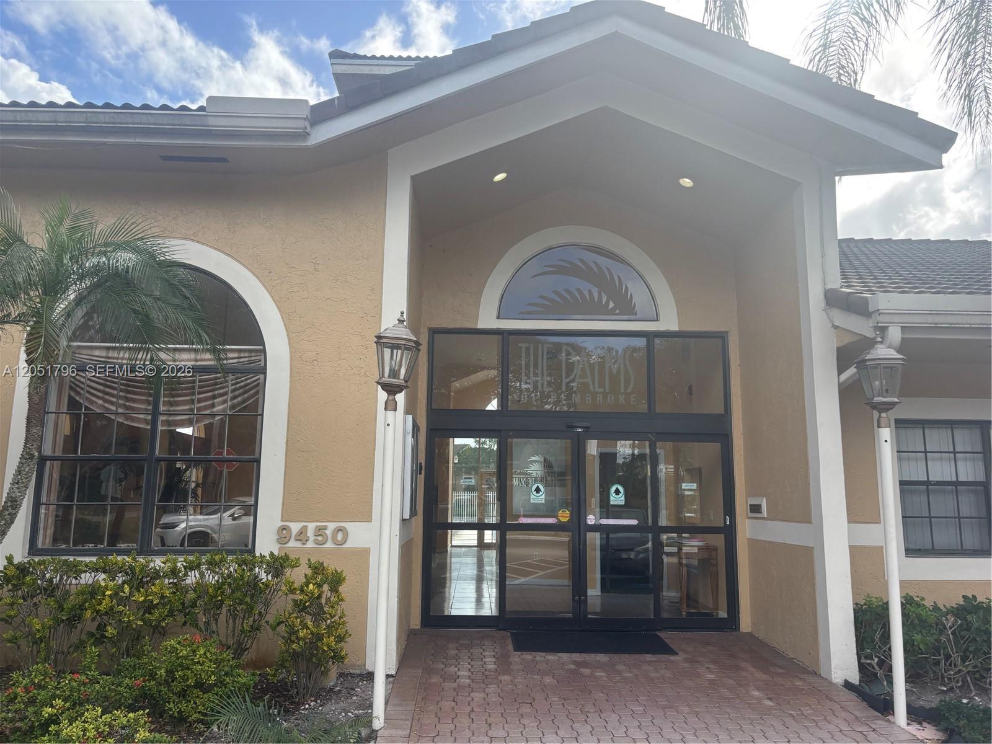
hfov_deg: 67.3
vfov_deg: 53.1
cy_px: 372
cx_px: 496
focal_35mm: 26
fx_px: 745
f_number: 1.6
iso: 50
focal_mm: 5.96
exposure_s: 1/1007
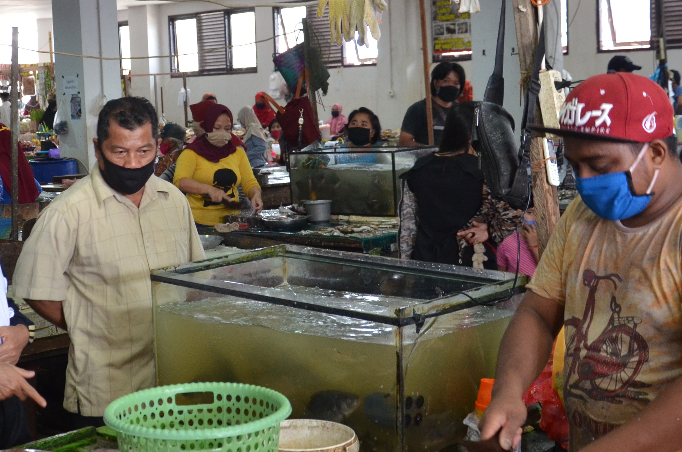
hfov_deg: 31.0
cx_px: 183
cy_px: 226
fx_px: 1210
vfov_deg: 21.1
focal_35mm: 64
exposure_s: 1/30
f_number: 3.8
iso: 1000
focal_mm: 21
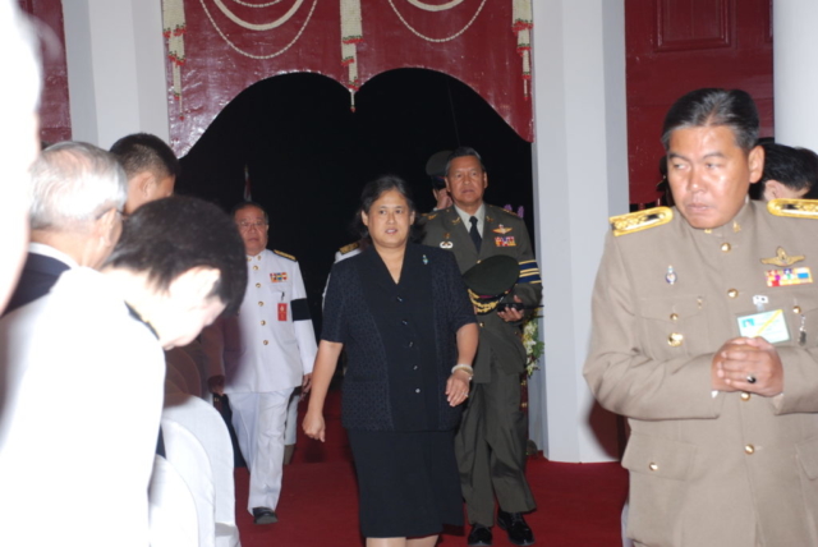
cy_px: 274
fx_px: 1979
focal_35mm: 87
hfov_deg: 23.4
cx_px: 409
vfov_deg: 15.7
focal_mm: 58
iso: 400
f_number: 5.3
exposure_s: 1/50
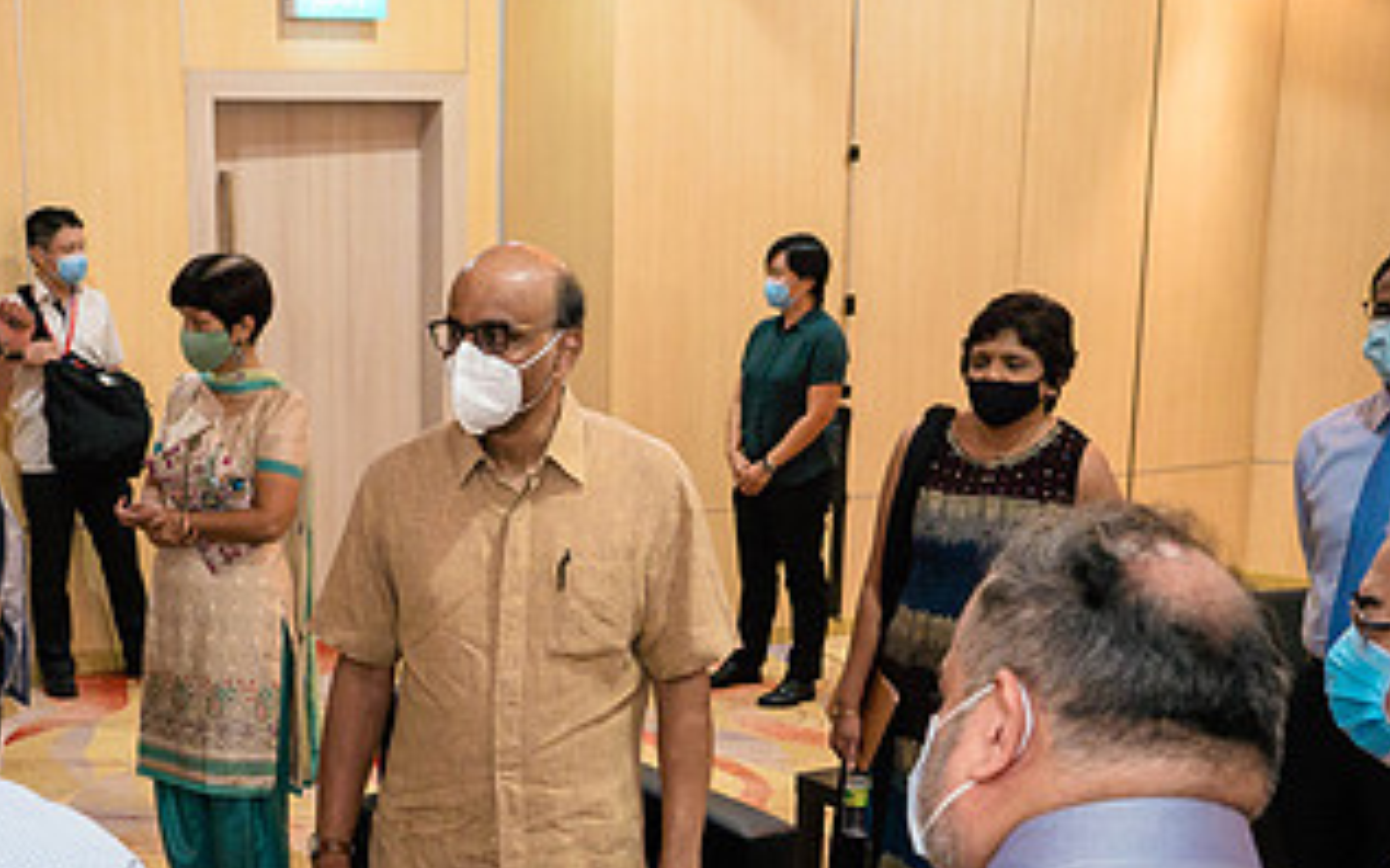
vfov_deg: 20.1
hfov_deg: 31.8
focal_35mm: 64
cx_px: 469
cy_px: 699
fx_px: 2424
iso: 1000
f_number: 2.8
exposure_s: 1/80
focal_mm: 16
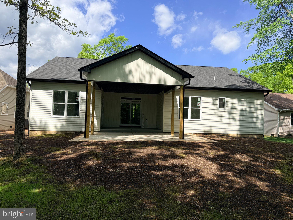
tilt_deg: +2.4
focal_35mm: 24
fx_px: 203
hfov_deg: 71.6
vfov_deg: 56.8
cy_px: 110
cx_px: 146
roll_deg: -2.4
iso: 80
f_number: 1.78
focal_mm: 6.76
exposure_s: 1/3759
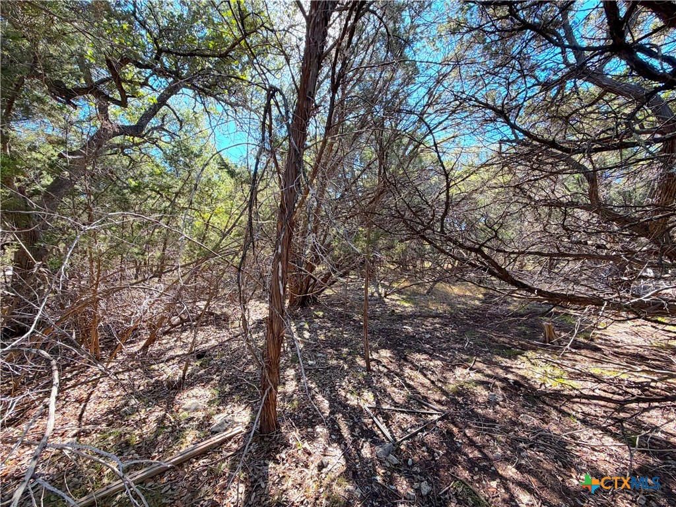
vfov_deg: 85.7
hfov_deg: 102.1
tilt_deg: -0.1
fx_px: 273
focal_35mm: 14
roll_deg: -0.5
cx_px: 338
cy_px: 254
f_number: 2.2
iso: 64
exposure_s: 1/145
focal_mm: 2.22
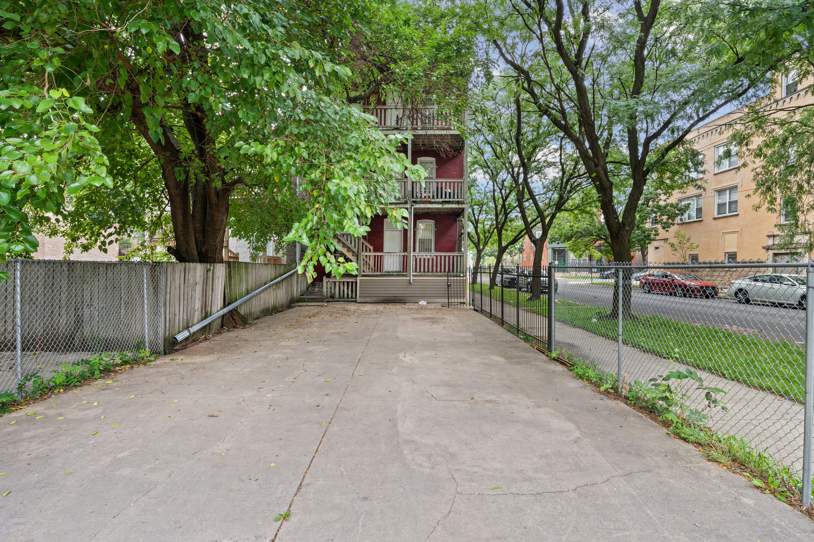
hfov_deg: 96.7
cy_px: 271
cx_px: 407
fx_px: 362
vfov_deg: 73.7
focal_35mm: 16
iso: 320
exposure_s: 1/5
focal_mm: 16
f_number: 9
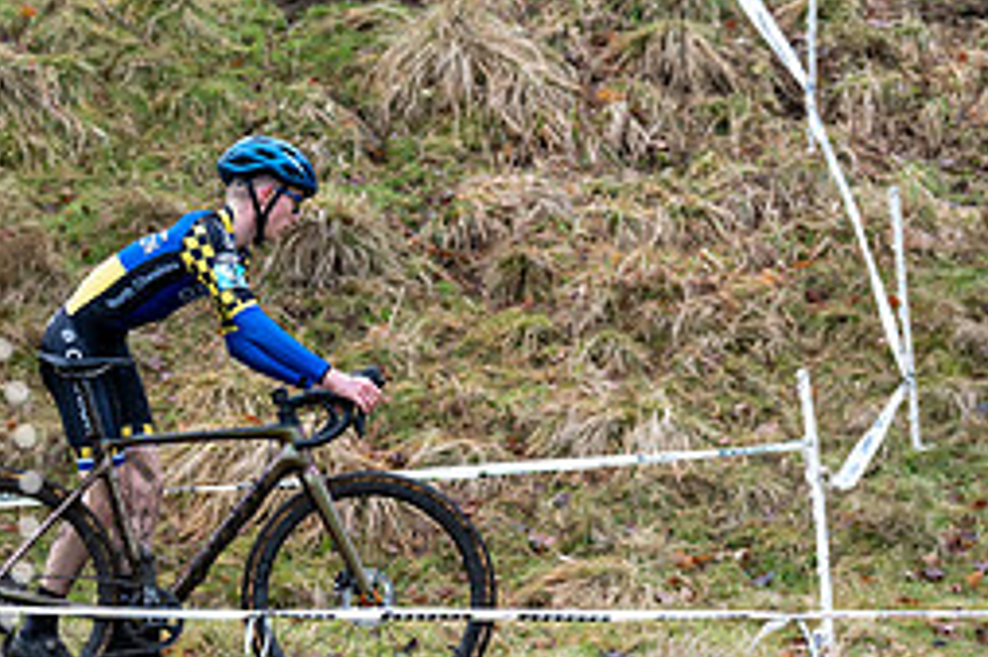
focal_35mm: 242
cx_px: 280
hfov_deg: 8.5
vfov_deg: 5.7
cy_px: 290
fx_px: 6637
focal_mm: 106
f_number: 3.2
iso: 1000
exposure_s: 1/1000
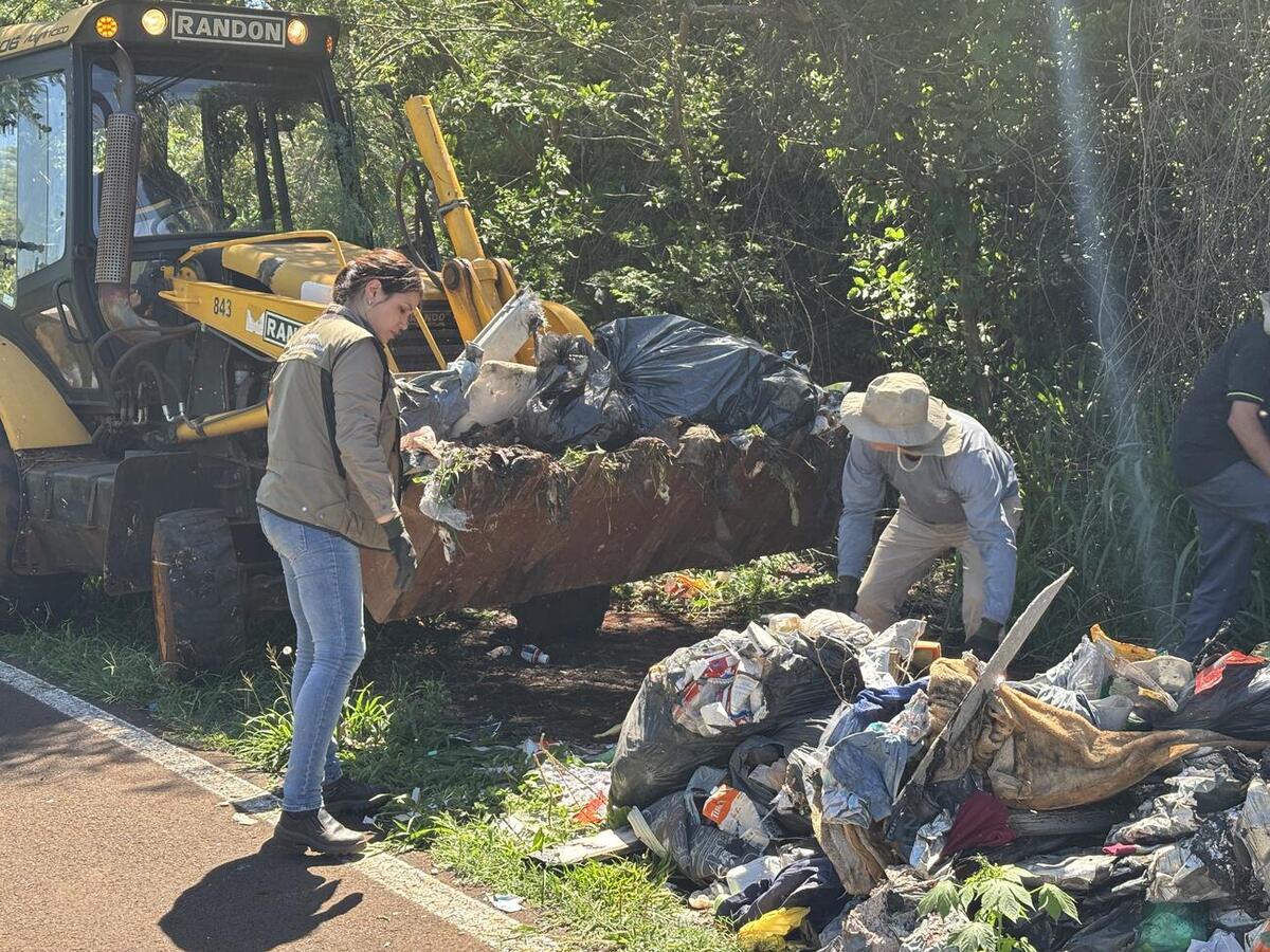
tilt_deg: -7.5
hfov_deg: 36.8
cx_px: 635
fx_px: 1908
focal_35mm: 52
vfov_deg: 28.0
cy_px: 476
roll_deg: +1.3
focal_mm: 5.96
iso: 32
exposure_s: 1/318
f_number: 1.6
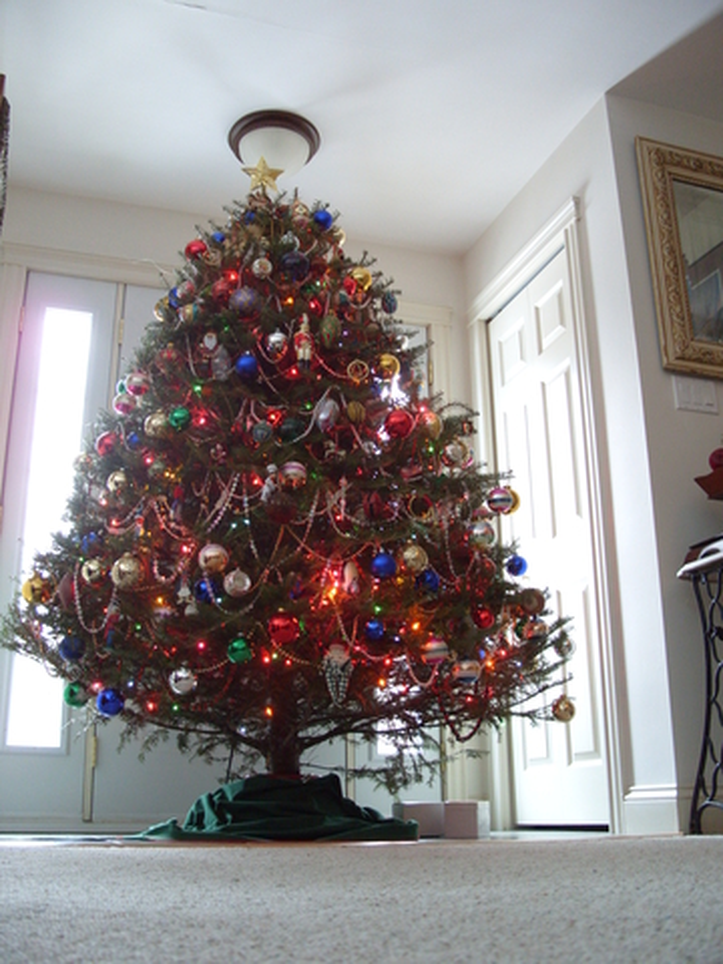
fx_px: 975
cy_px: 482
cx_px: 362
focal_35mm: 35
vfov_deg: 52.6
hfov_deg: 40.7
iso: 200
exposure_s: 1/8
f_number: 2.8
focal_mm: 7.8
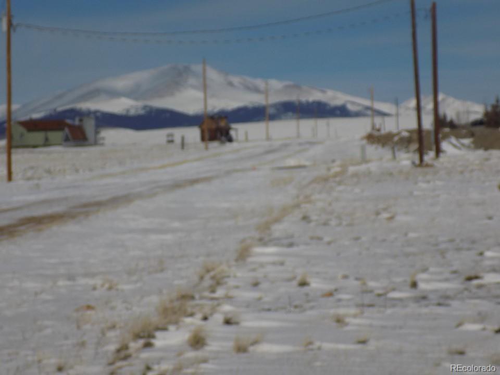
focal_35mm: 132
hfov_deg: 14.9
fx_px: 1907
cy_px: 188
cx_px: 250
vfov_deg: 11.2
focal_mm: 23.4
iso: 80
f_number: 16
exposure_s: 1/250
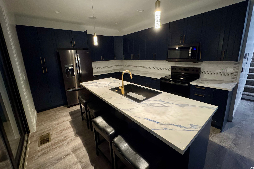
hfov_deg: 100.4
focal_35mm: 15
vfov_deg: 77.2
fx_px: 106
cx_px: 126
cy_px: 78
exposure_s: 1/60
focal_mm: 2.22
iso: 640
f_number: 2.2
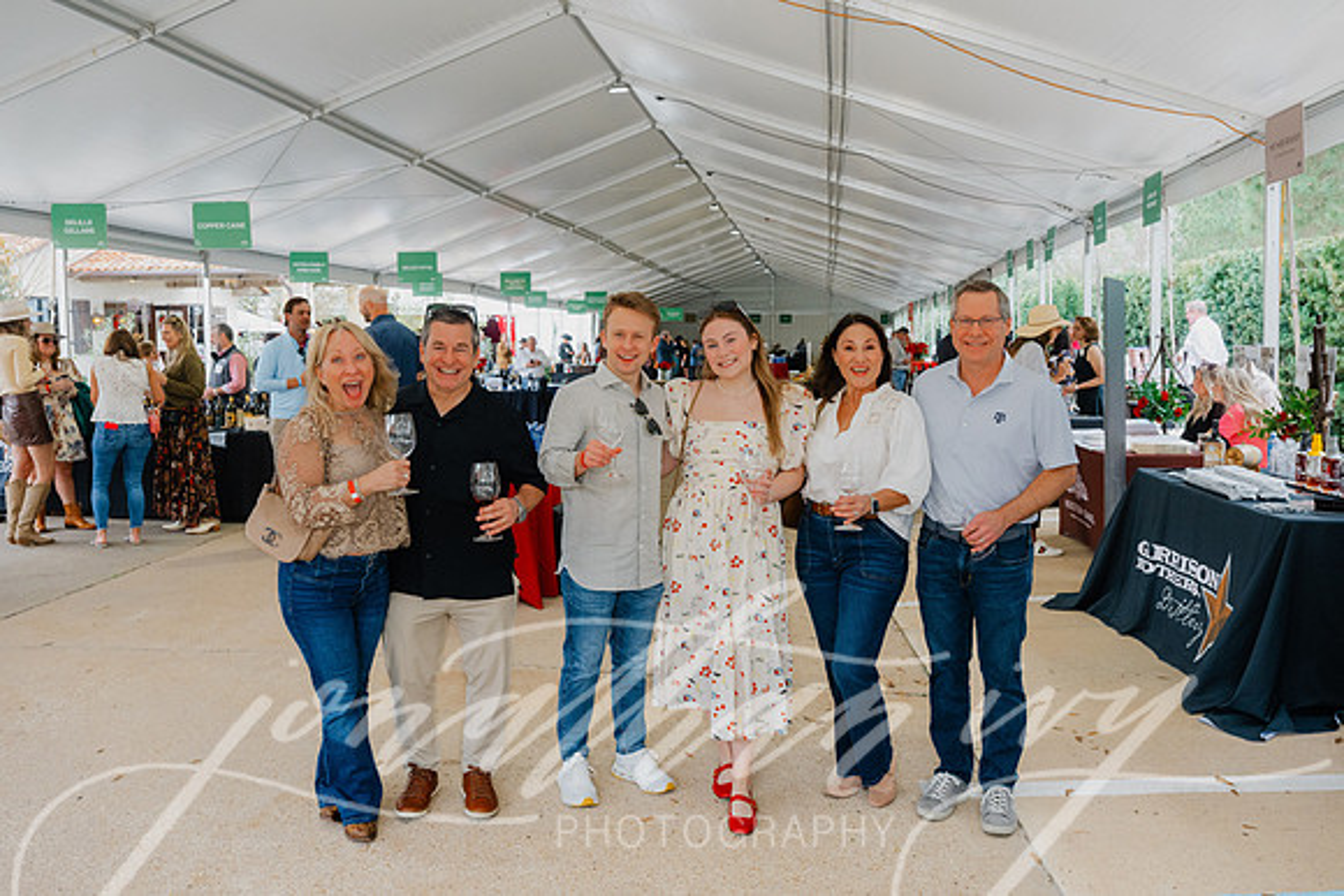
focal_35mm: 30
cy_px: 448
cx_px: 672
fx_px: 1102
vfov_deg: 44.3
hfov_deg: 62.8
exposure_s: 1/320
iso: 1250
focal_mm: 29.5
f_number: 5.6
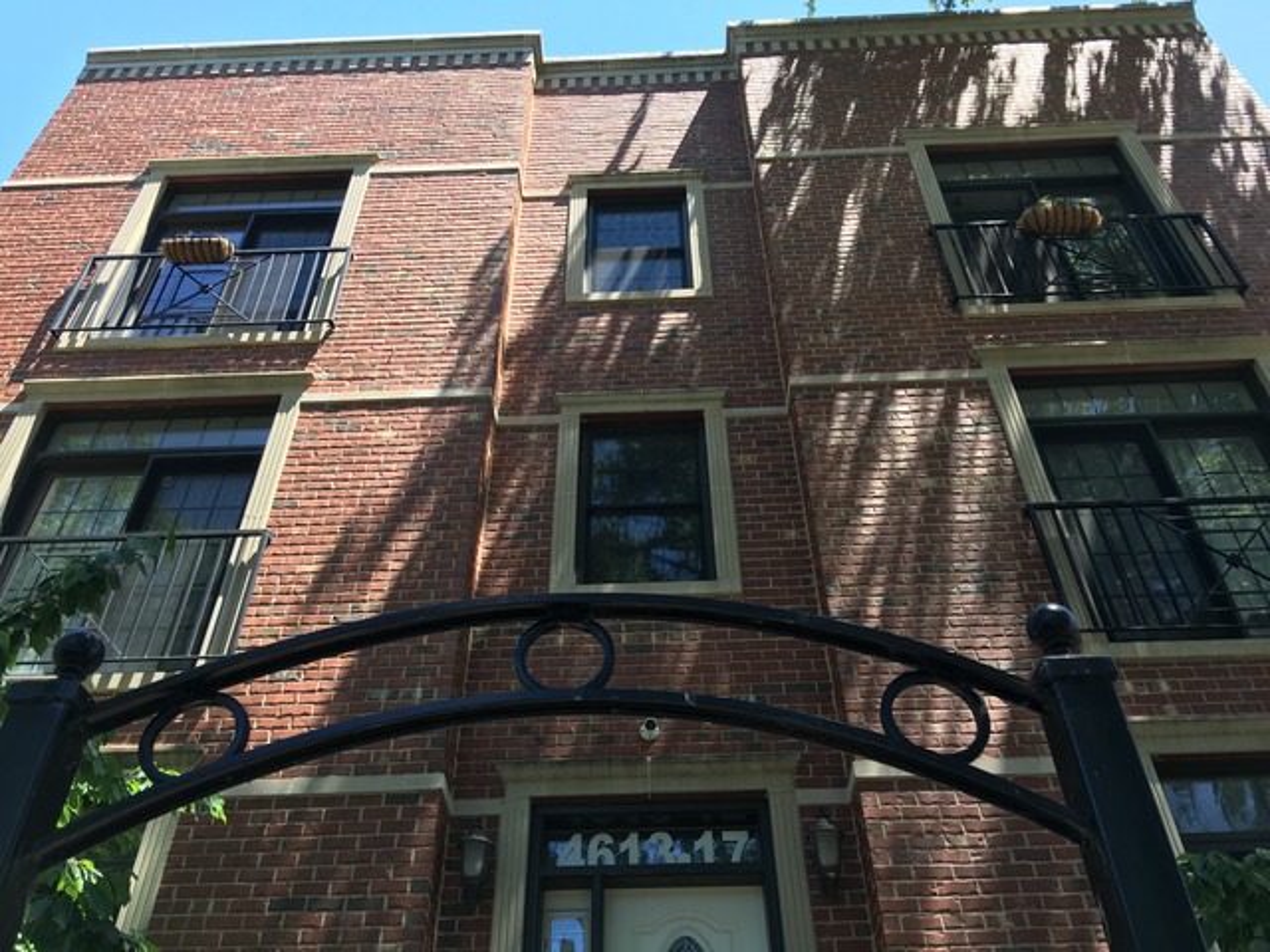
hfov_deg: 61.7
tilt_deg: +43.8
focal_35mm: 29
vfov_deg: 48.2
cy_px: 476
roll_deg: -0.1
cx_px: 635
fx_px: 1064
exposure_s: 1/300
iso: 25
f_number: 2.2
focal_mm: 4.15
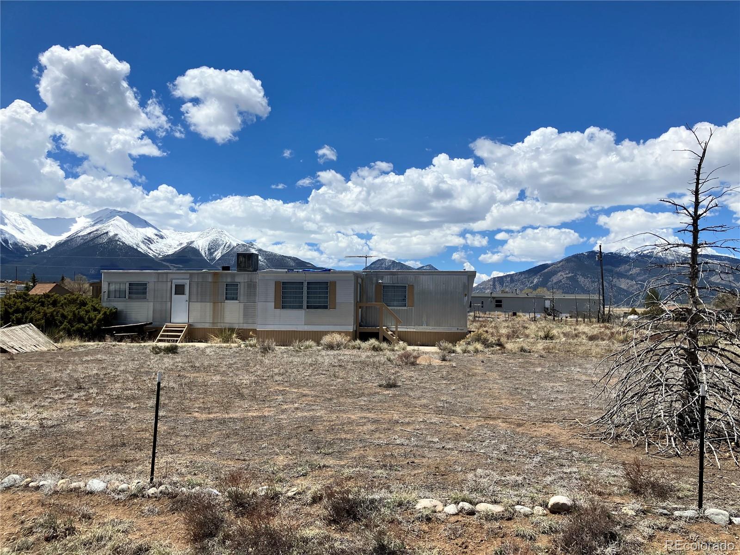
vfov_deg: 49.7
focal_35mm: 28
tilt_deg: +4.6
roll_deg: -0.3
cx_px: 370
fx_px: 599
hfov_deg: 63.4
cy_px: 278
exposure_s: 1/4049
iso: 32
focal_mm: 3.99
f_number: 1.8
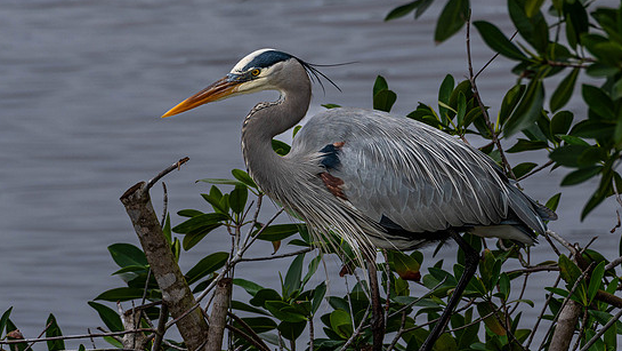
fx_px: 17060
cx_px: 338
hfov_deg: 2.1
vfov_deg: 1.2
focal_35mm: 1034
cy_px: 180
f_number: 8
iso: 200
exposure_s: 1/200
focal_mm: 500
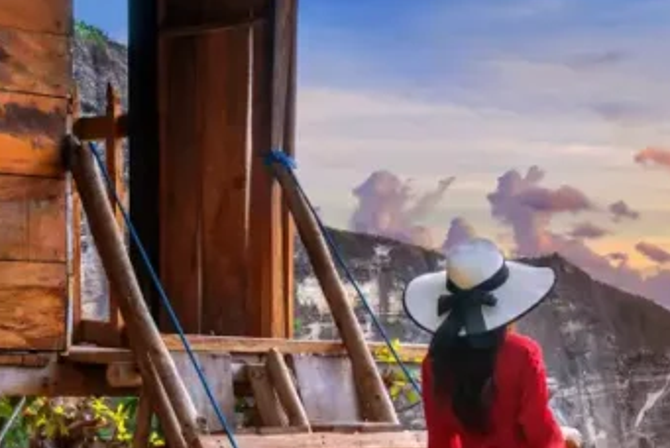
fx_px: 1676
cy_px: 286
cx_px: 756
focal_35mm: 90
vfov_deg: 15.2
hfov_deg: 21.3
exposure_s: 1/400
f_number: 8
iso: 100
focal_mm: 30
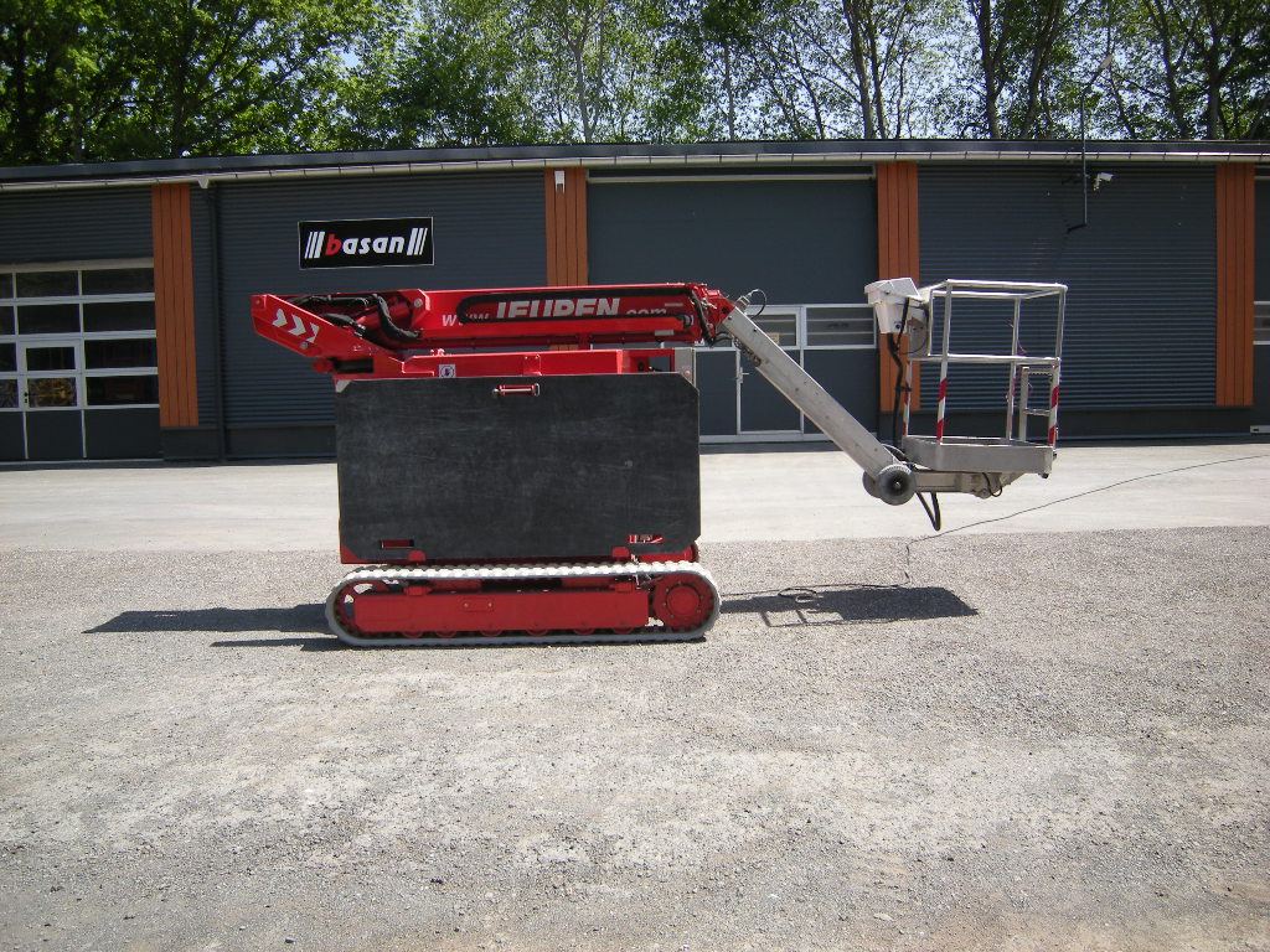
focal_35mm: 28
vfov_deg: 49.7
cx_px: 635
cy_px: 476
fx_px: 1027
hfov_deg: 63.4
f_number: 5.6
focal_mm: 4.7
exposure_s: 1/134
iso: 64
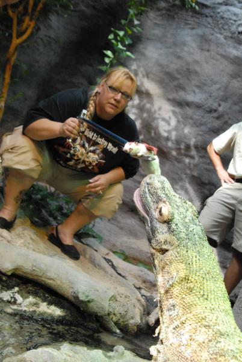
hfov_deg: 32.0
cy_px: 181
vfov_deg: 46.3
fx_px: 422
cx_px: 121
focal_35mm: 42
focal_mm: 28
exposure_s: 1/125
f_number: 6.3
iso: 1600
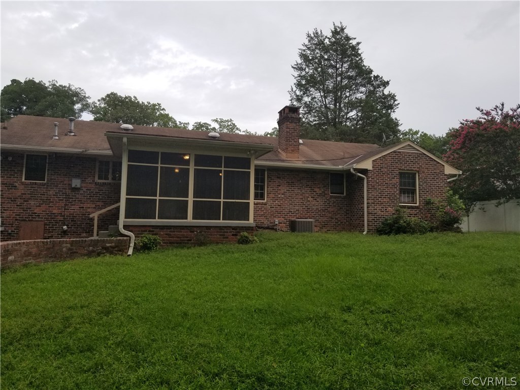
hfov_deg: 67.3
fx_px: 391
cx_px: 260
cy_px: 195
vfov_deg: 53.1
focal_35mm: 26
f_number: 1.7
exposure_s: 1/616
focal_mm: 4.25
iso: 50
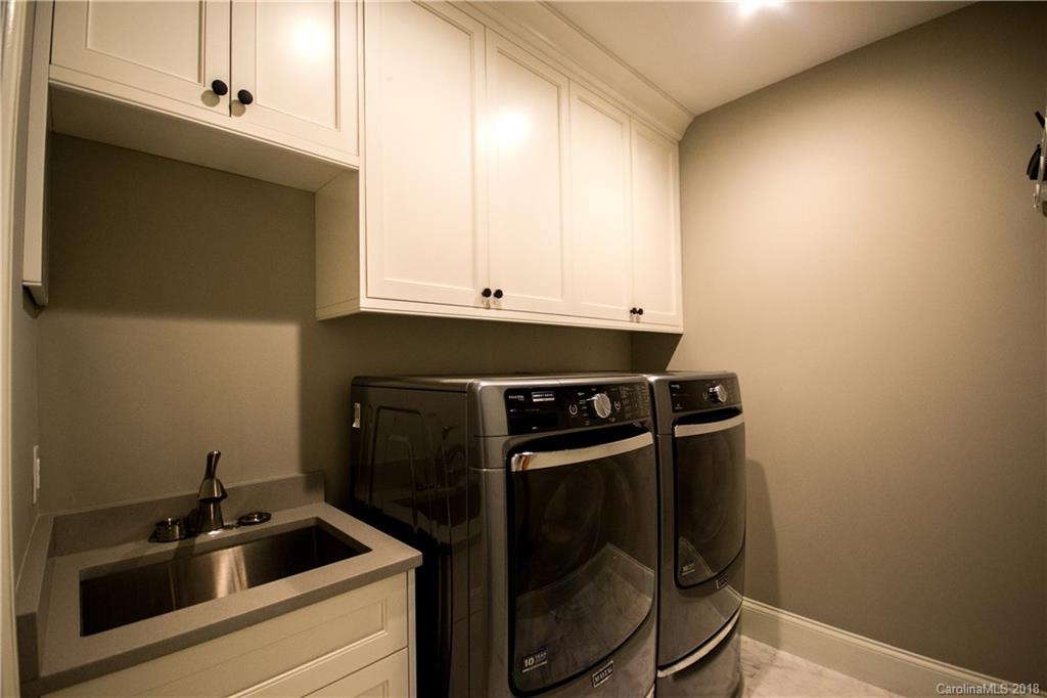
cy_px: 349
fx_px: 436
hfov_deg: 100.4
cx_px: 524
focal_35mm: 15
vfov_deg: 77.3
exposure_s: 1.6
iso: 1600
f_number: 20
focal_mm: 10
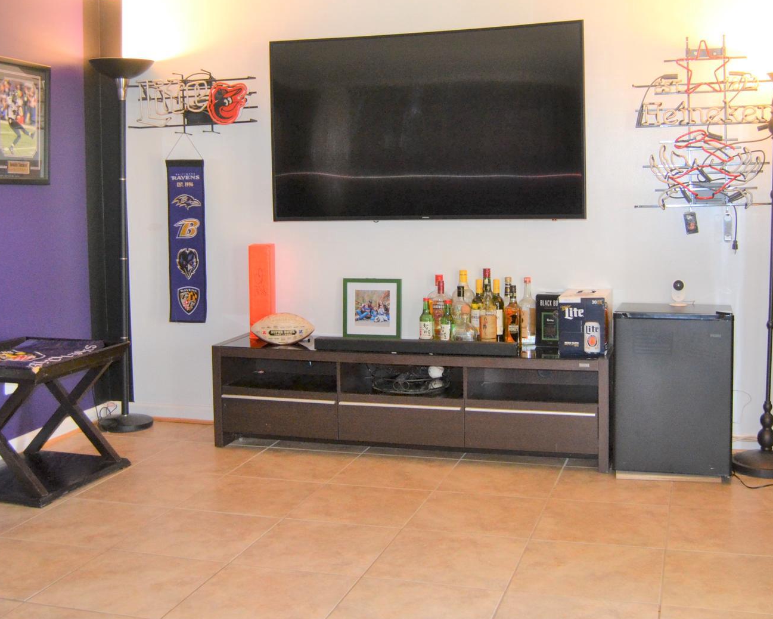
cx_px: 404
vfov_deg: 37.1
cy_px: 229
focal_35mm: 40
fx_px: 915
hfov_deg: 45.8
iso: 1100
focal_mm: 18
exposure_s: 1/60
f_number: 3.5
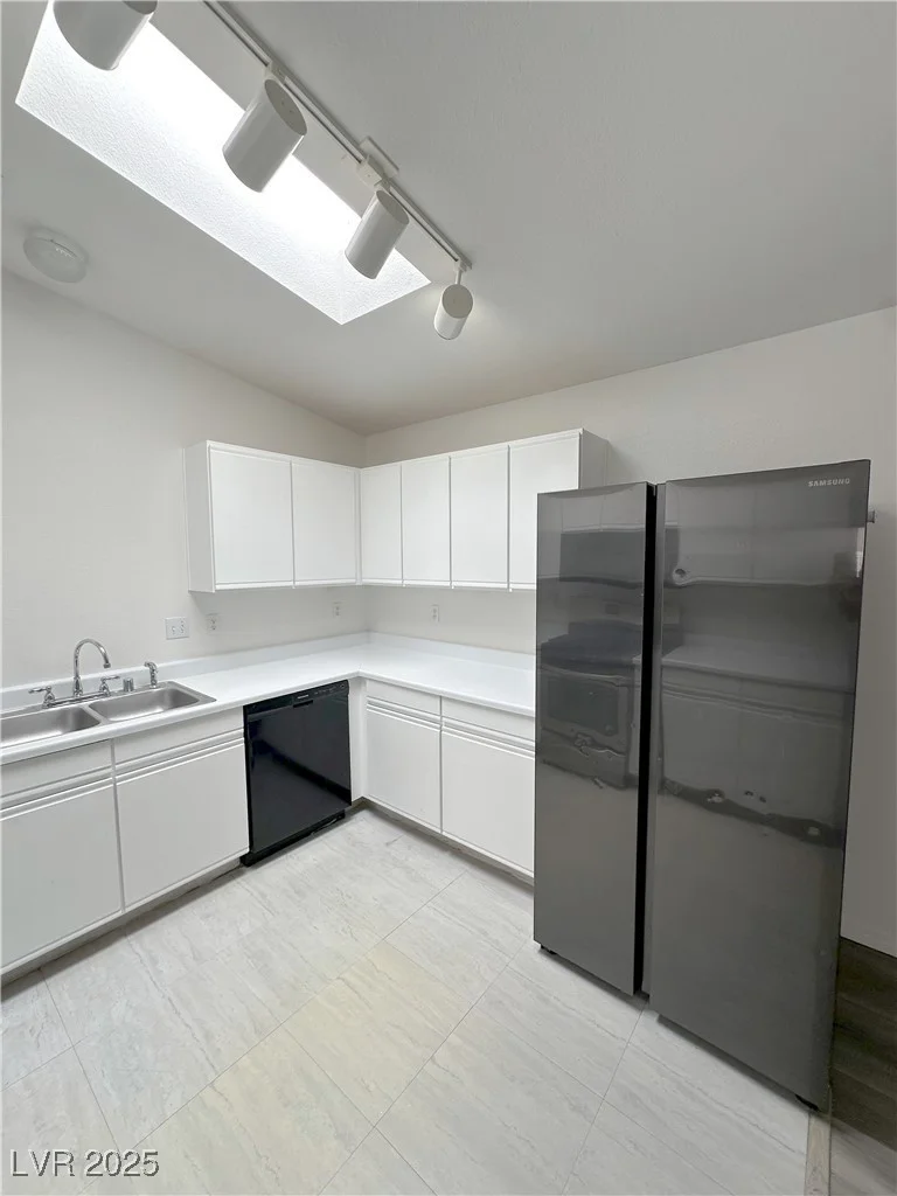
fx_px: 484
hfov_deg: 85.7
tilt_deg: -4.0
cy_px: 598
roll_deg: -0.3
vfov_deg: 102.1
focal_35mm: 14
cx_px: 448
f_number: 2.2
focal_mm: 2.22
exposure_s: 1/130
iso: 40
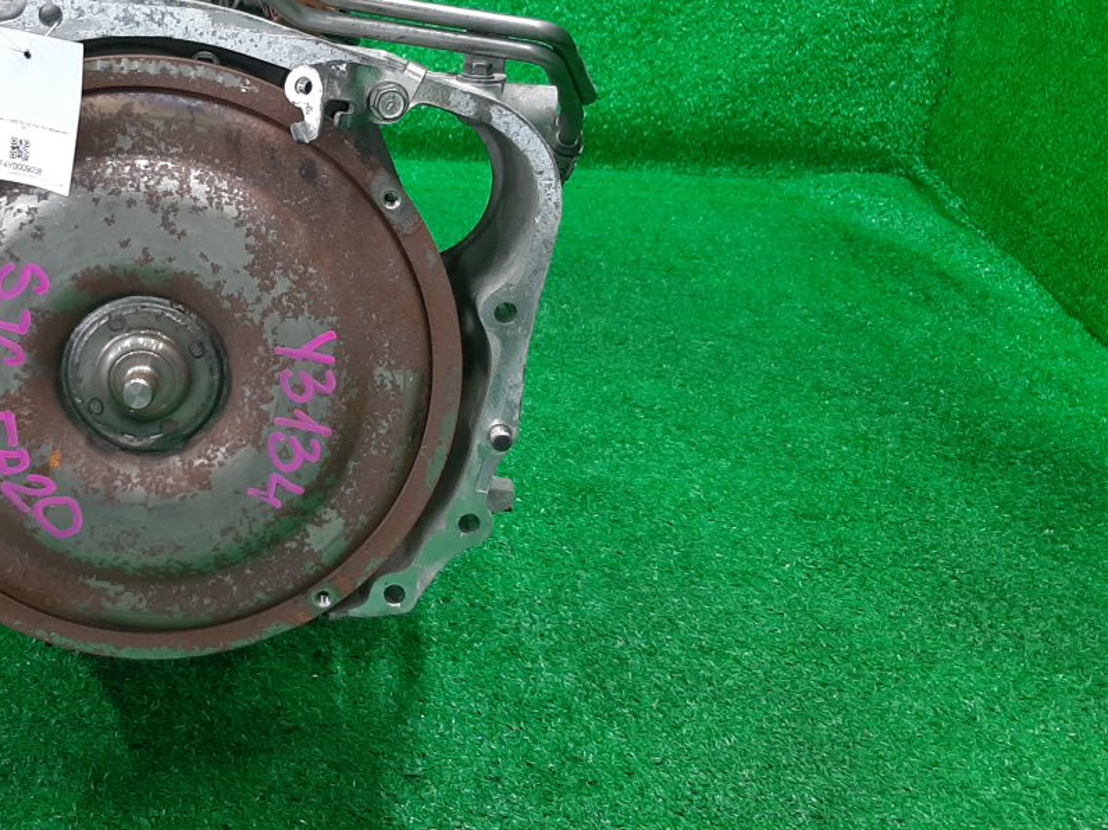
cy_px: 317
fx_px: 1504
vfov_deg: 30.7
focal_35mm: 47
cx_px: 241
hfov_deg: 39.1
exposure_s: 1/50
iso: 117
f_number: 1.7
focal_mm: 3.93
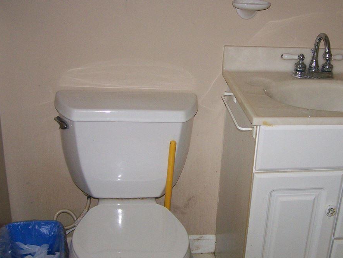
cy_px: 128
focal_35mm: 55
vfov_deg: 26.6
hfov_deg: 34.7
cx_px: 222
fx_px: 545
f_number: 2.8
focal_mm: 6.3
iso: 160
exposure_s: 1/60
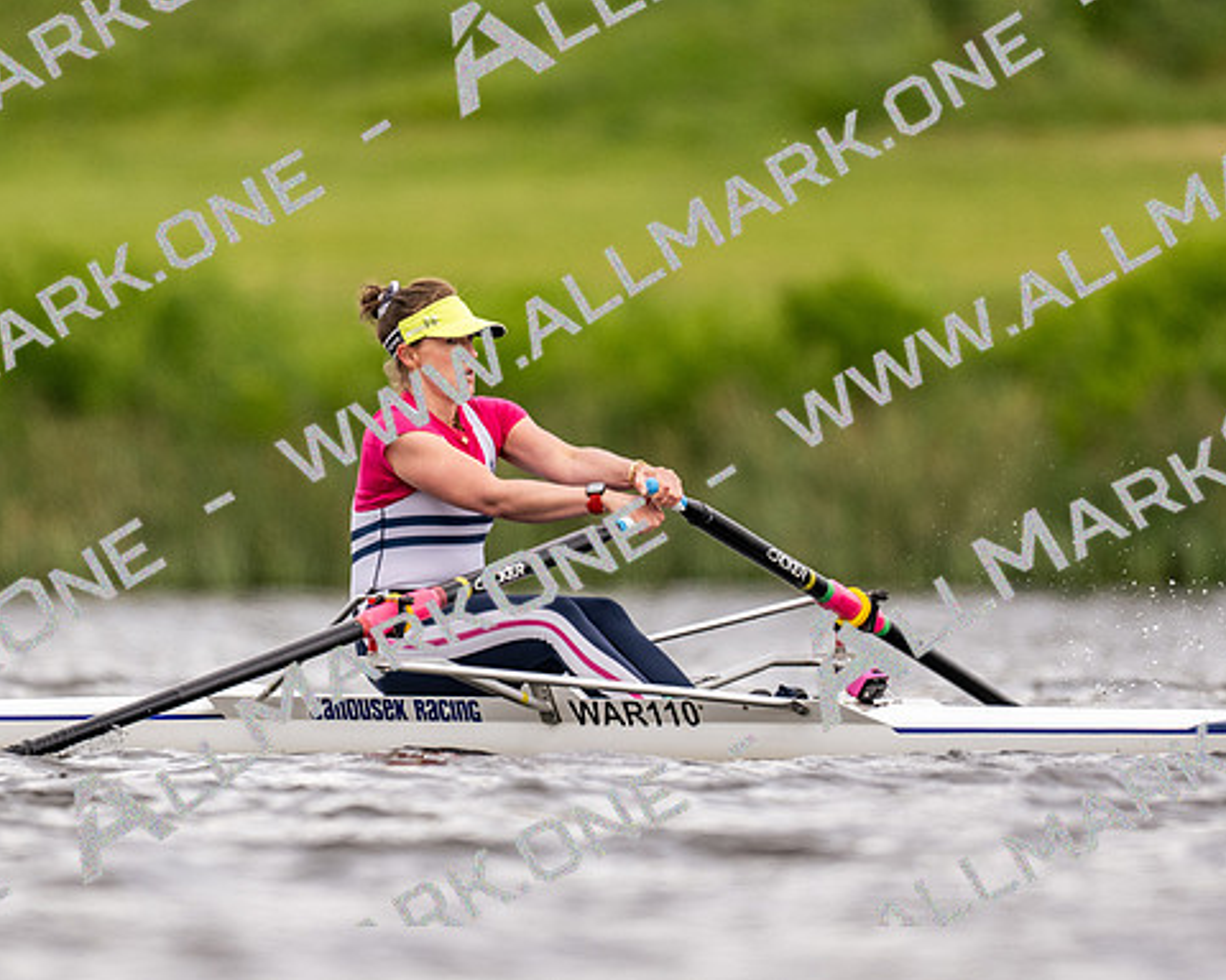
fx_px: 37047
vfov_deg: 1.5
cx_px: 590
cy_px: 490
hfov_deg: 1.9
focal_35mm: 1021
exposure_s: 1/2500
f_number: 4
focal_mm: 600
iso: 560
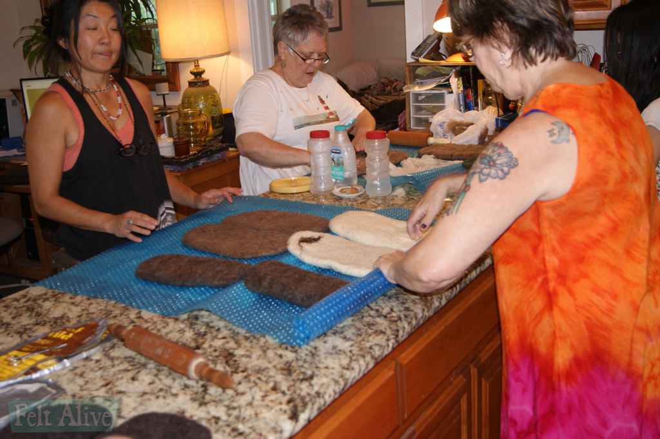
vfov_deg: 31.8
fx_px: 769
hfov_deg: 46.4
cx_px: 330
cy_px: 220
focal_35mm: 42
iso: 400
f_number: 4.5
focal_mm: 28
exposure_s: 1/60
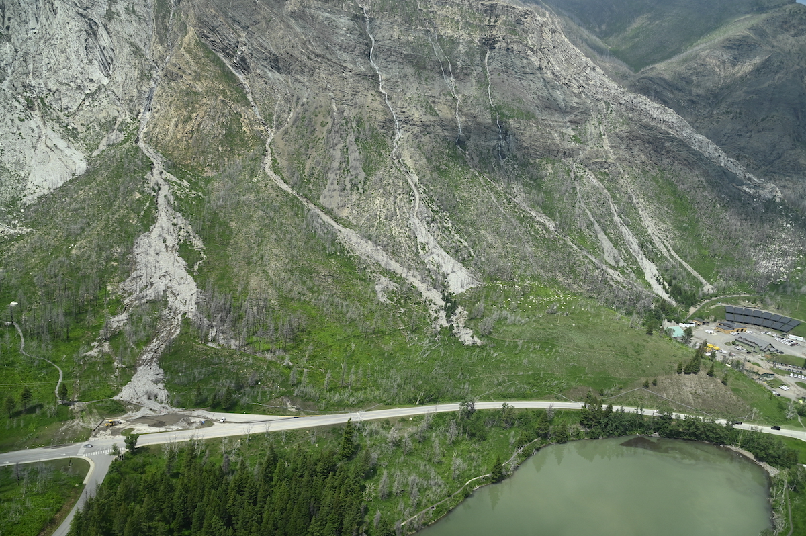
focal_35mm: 24
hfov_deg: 73.8
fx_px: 537
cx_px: 403
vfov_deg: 53.1
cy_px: 268
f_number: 5.6
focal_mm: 24
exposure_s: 1/2500
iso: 800
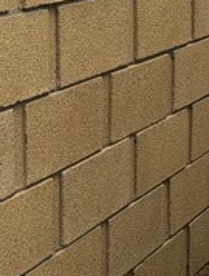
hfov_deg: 10.0
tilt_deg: -10.2
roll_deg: -2.9
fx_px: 1099
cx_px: 429
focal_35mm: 137
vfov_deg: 14.4
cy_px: 134
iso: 80
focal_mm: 6.76
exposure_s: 1/5348
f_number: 1.78
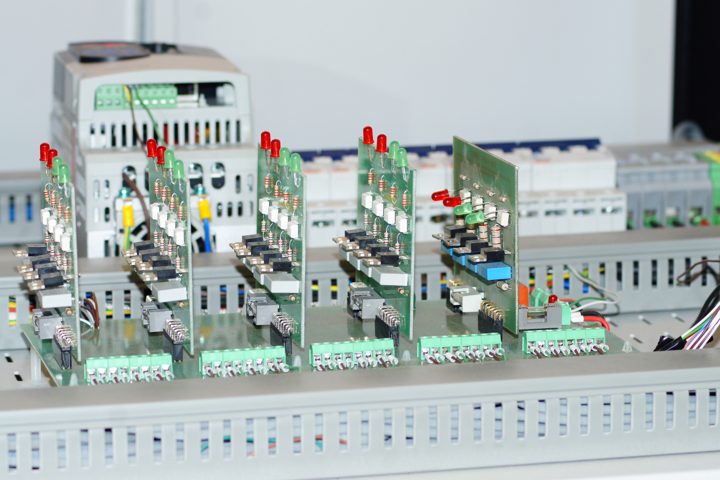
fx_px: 2100
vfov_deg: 13.0
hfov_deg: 19.5
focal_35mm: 105
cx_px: 360
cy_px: 240
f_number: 5.6
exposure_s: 1/125
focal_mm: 70
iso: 400
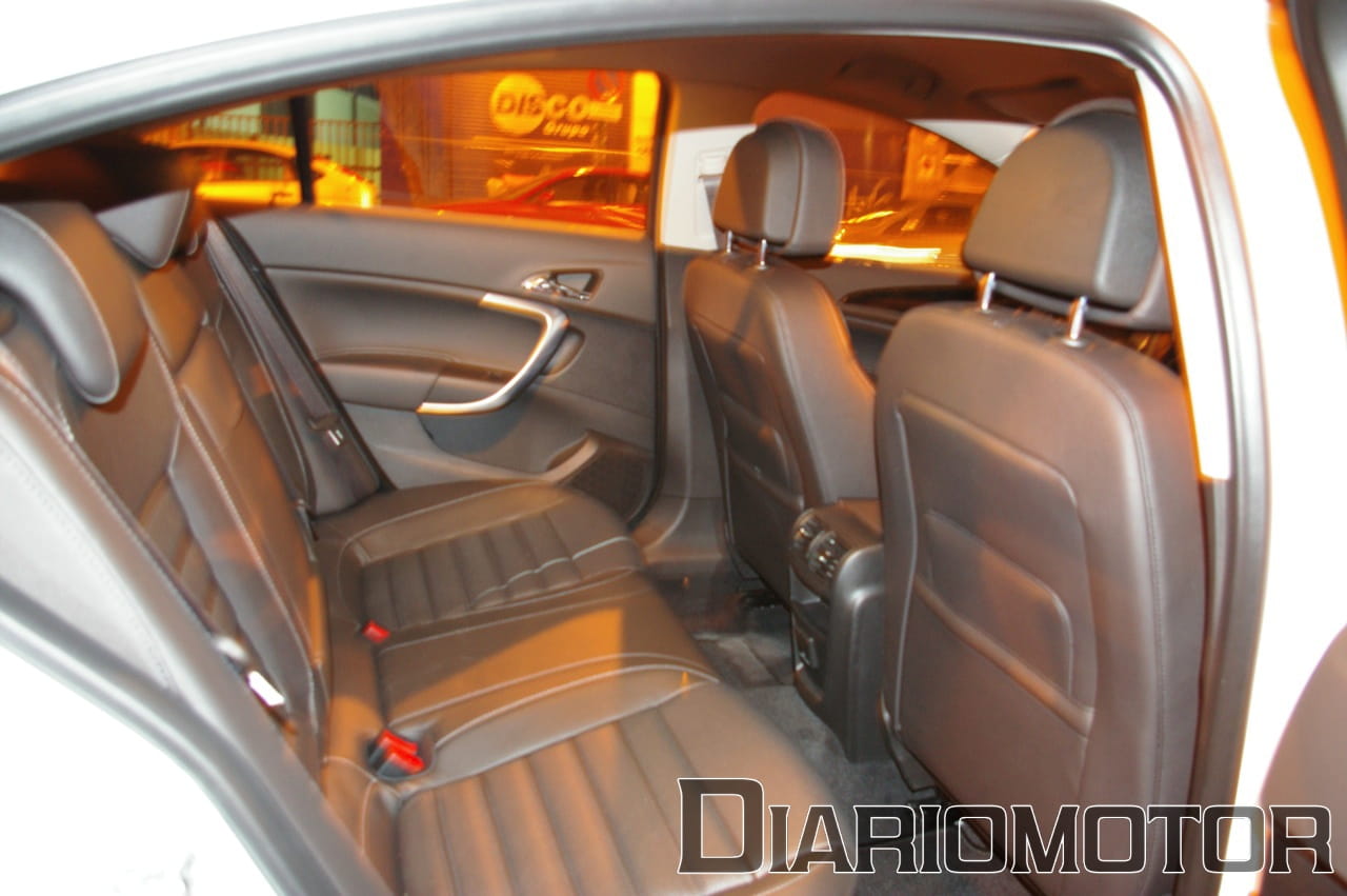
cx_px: 674
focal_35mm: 27
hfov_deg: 67.4
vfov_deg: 47.8
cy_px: 448
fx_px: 1009
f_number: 4.5
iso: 800
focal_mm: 18
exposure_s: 1
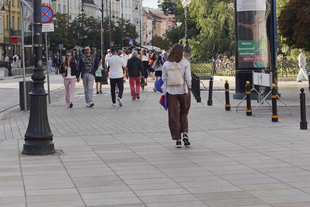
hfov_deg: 21.4
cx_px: 118
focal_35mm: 95
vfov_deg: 14.2
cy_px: -5
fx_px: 818
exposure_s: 1/100
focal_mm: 24
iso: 100
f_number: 9
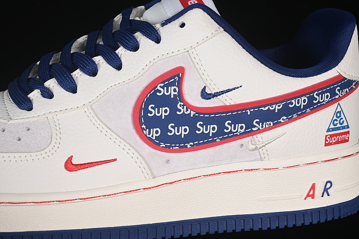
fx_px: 748
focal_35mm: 75
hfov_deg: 27.0
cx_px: 180
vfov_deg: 18.2
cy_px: 120
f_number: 7.1
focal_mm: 50
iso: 160
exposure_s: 1/80
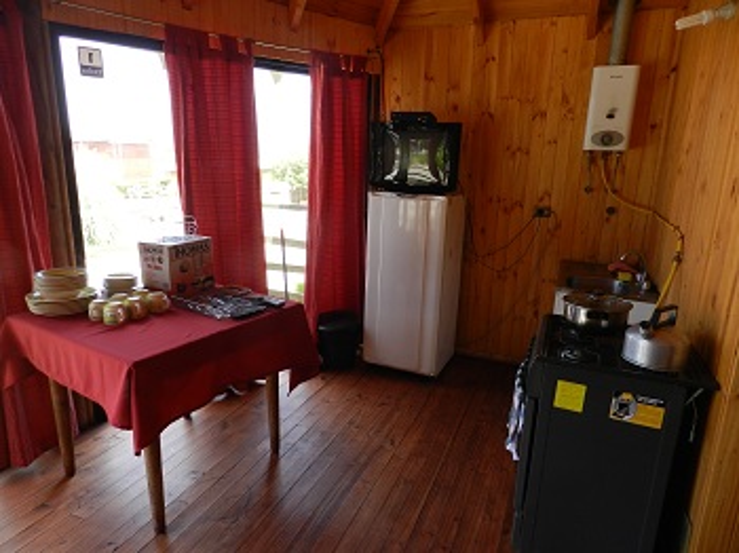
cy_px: 276
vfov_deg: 58.8
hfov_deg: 74.0
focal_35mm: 23
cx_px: 370
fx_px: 491
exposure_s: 1/80
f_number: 3.4
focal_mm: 4
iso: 160
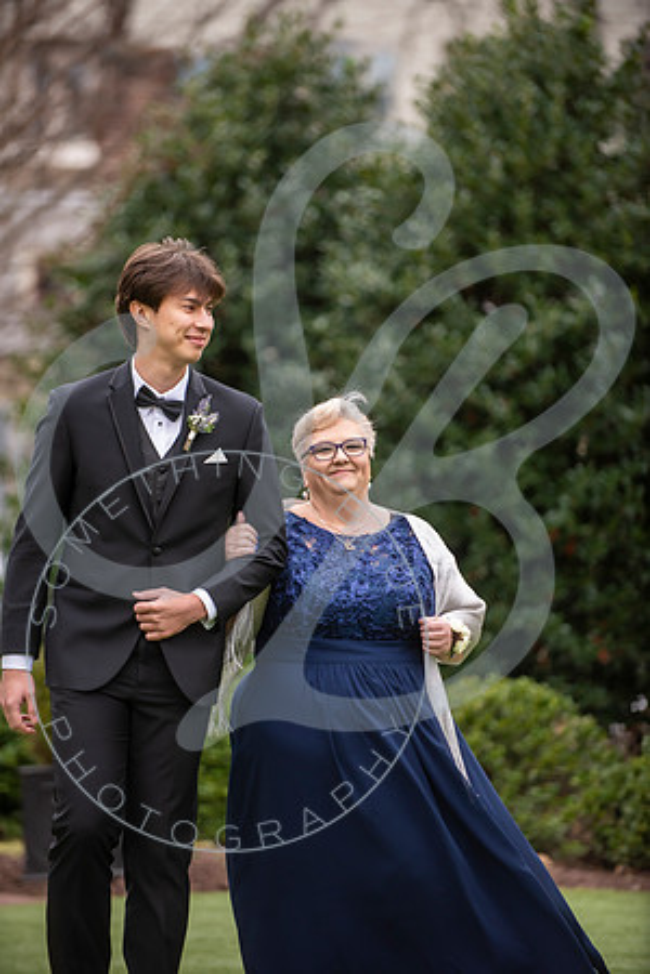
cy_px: 487
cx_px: 325
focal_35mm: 170
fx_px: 4604
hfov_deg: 8.1
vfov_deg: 12.1
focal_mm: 170
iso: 640
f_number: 2.8
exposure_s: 1/1000
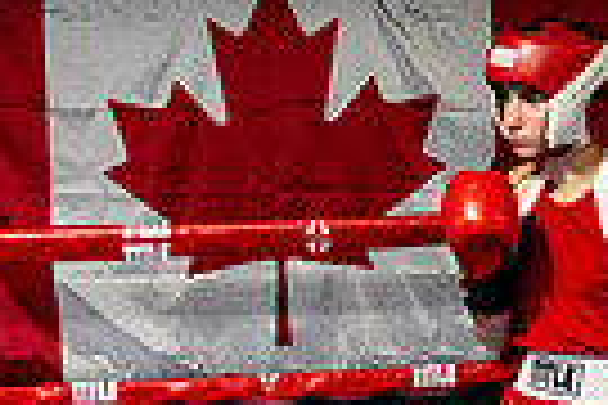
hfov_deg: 13.3
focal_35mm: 150
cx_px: 757
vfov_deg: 9.1
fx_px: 2533
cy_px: 385
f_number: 2.8
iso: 5000
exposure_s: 1/800
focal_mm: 35
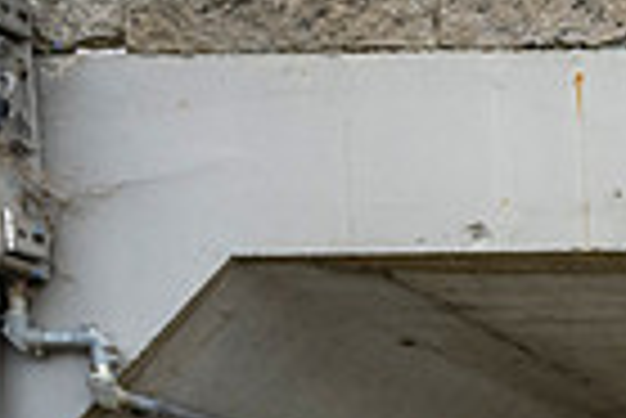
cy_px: 780
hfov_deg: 16.5
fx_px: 1741
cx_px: 1175
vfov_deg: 12.4
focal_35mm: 100
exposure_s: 1/800
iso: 1600
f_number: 4
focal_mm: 24
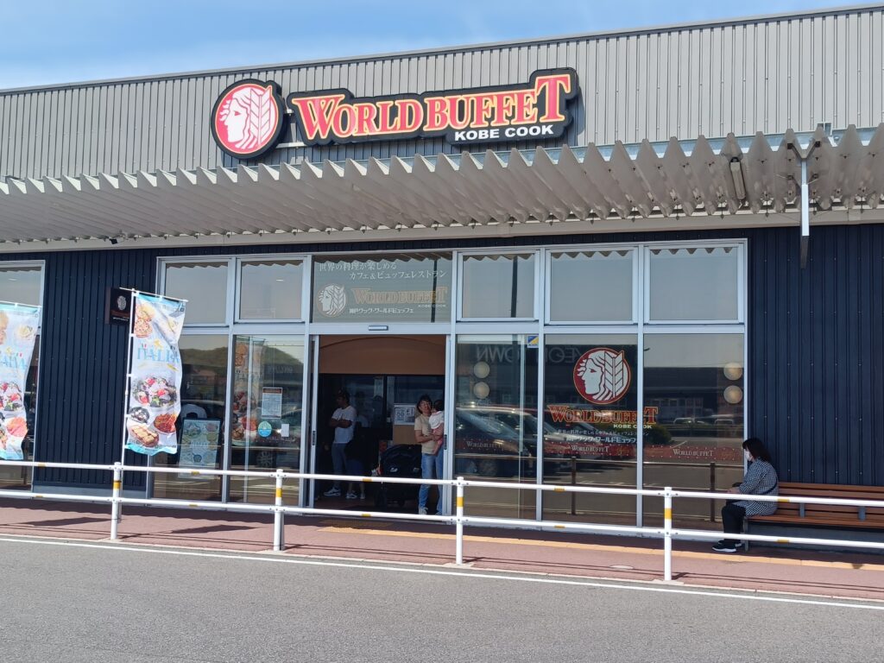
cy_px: 332
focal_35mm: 39
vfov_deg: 36.8
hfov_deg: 47.9
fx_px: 996
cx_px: 442
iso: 50
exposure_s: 1/407
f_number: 1.7
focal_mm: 4.7
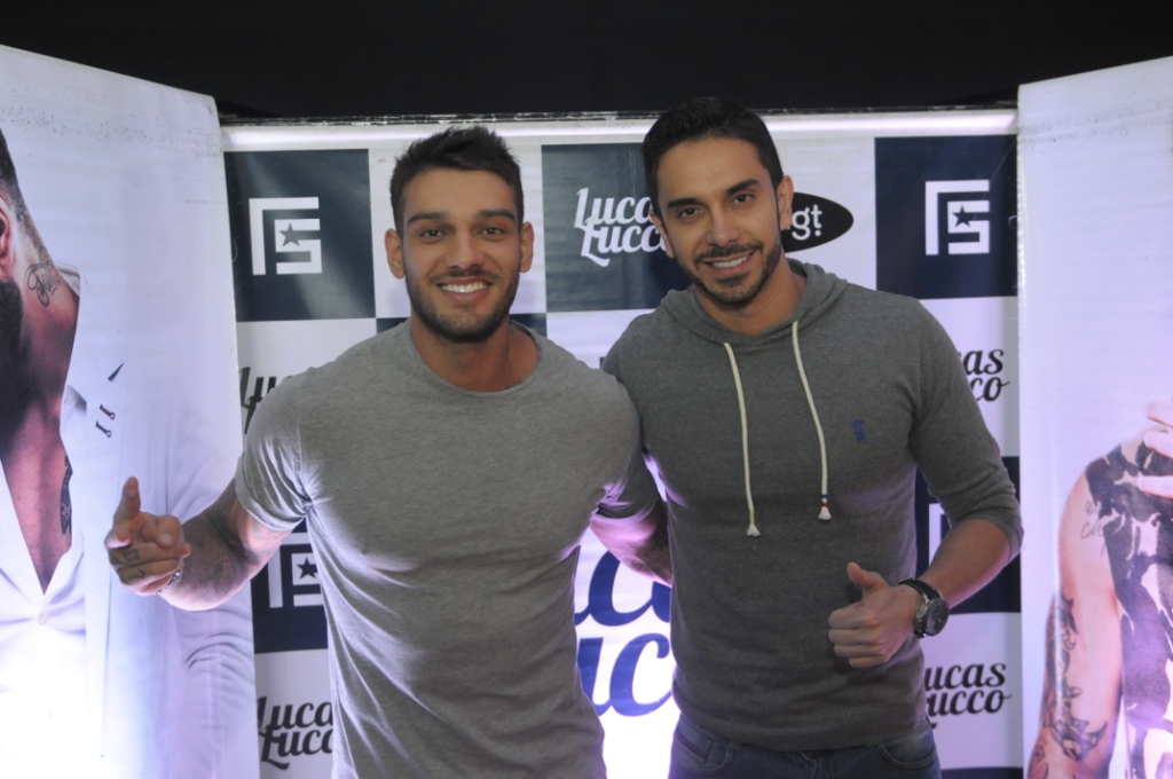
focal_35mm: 42
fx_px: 1367
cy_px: 390
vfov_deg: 31.8
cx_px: 586
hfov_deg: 46.5
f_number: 2.8
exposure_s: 1/250
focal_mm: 28
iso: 800
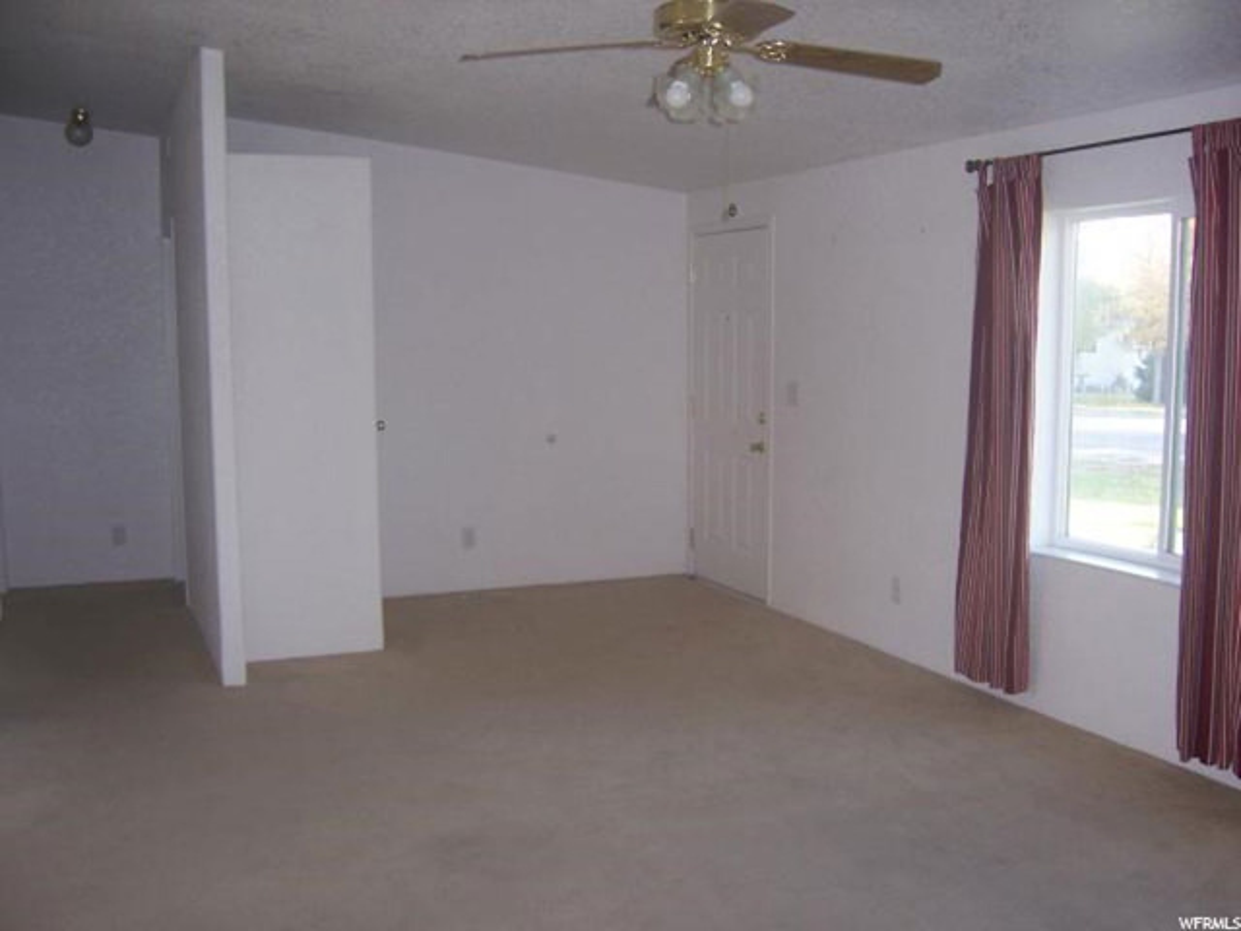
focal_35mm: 36
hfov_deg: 51.4
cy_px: 466
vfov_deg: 39.7
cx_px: 620
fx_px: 1291
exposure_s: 1/60
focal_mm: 6.2
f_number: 2.8
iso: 125
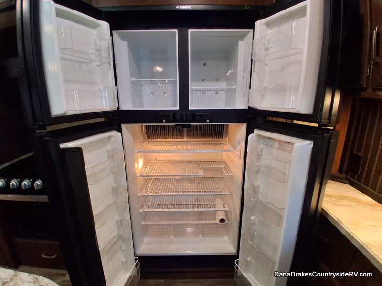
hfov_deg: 91.0
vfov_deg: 74.7
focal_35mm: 17
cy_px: 143
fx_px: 188
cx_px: 191
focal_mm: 1.4
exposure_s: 1/30
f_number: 2.2
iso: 400
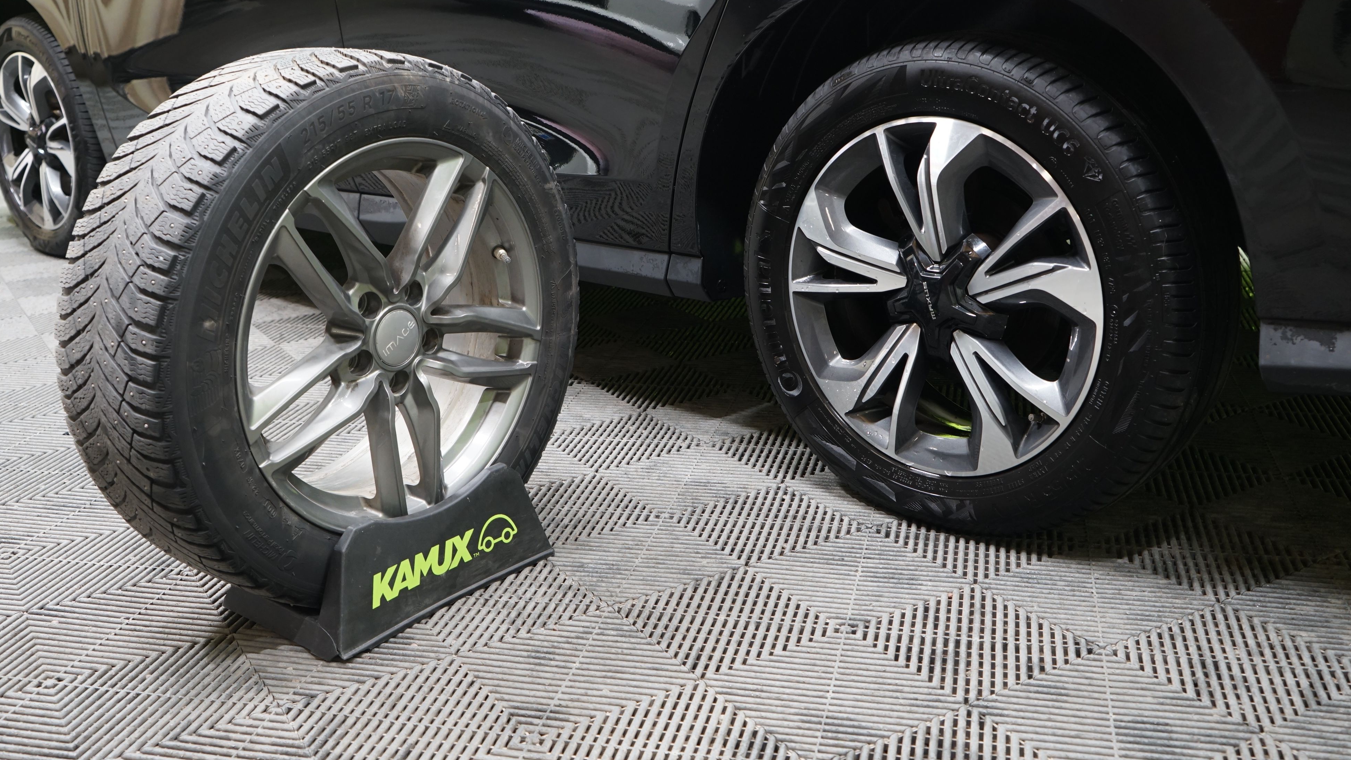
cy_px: 329
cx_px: 674
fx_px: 1325
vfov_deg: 32.0
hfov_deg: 54.0
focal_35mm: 37
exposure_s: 1/20
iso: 1000
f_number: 5.6
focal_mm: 35
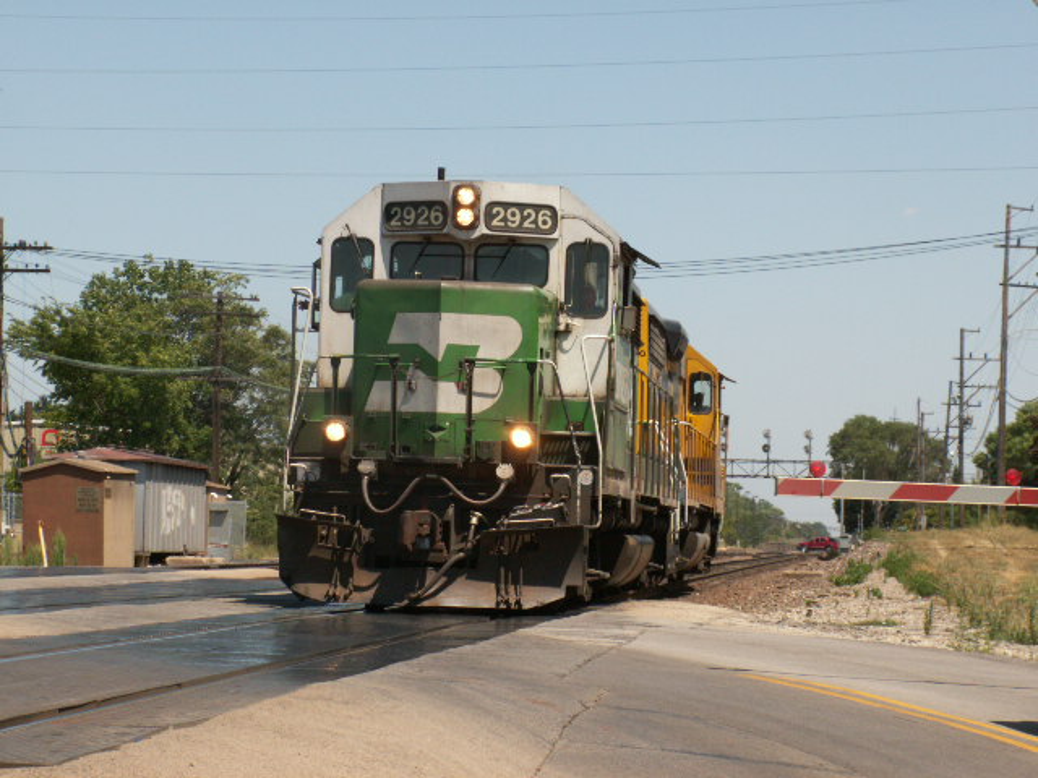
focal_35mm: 107
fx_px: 3209
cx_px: 519
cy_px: 389
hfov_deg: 18.4
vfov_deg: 13.8
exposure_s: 1/320
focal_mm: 17.43
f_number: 5.6
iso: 50
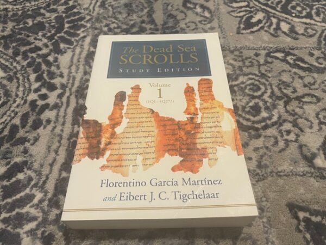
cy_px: 122
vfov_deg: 53.1
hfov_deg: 67.3
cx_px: 163
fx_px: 245
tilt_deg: -56.4
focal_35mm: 26
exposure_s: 1/60
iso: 320
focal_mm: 4.2
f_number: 1.6
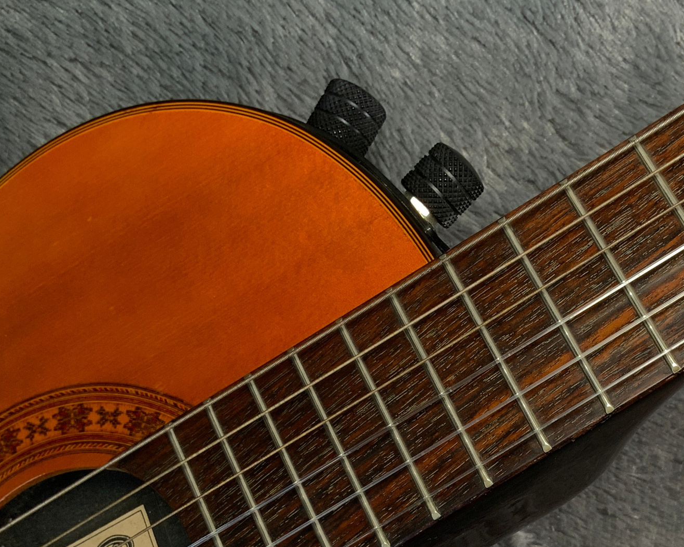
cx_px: 532
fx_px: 1113
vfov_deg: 26.9
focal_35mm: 55
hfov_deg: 33.3
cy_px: 462
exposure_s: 1/62
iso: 64
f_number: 1.8
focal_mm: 3
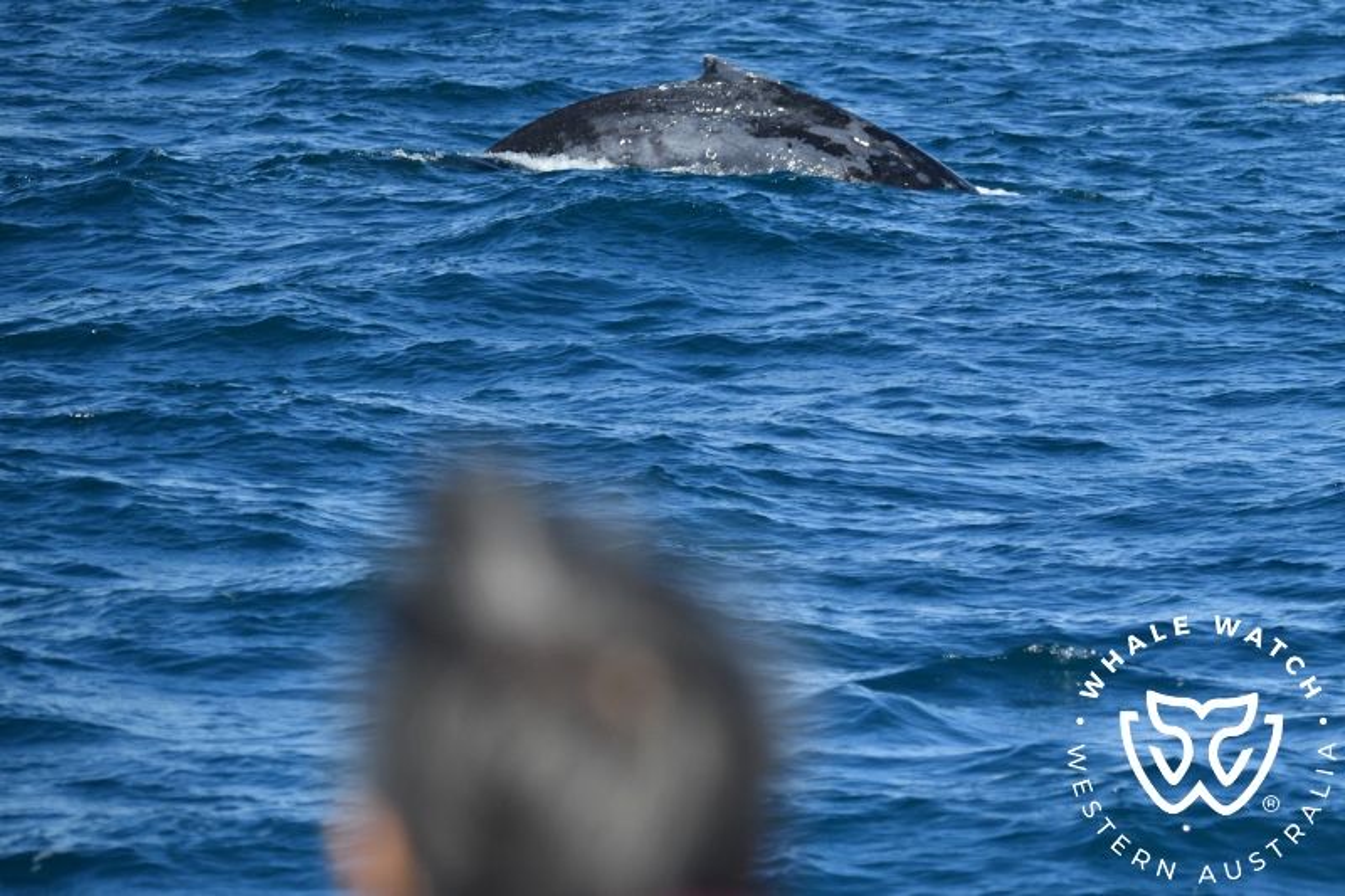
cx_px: 672
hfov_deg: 8.6
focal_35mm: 240
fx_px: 8964
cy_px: 448
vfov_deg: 5.7
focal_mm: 240
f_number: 5.6
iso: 1100
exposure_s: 1/8000
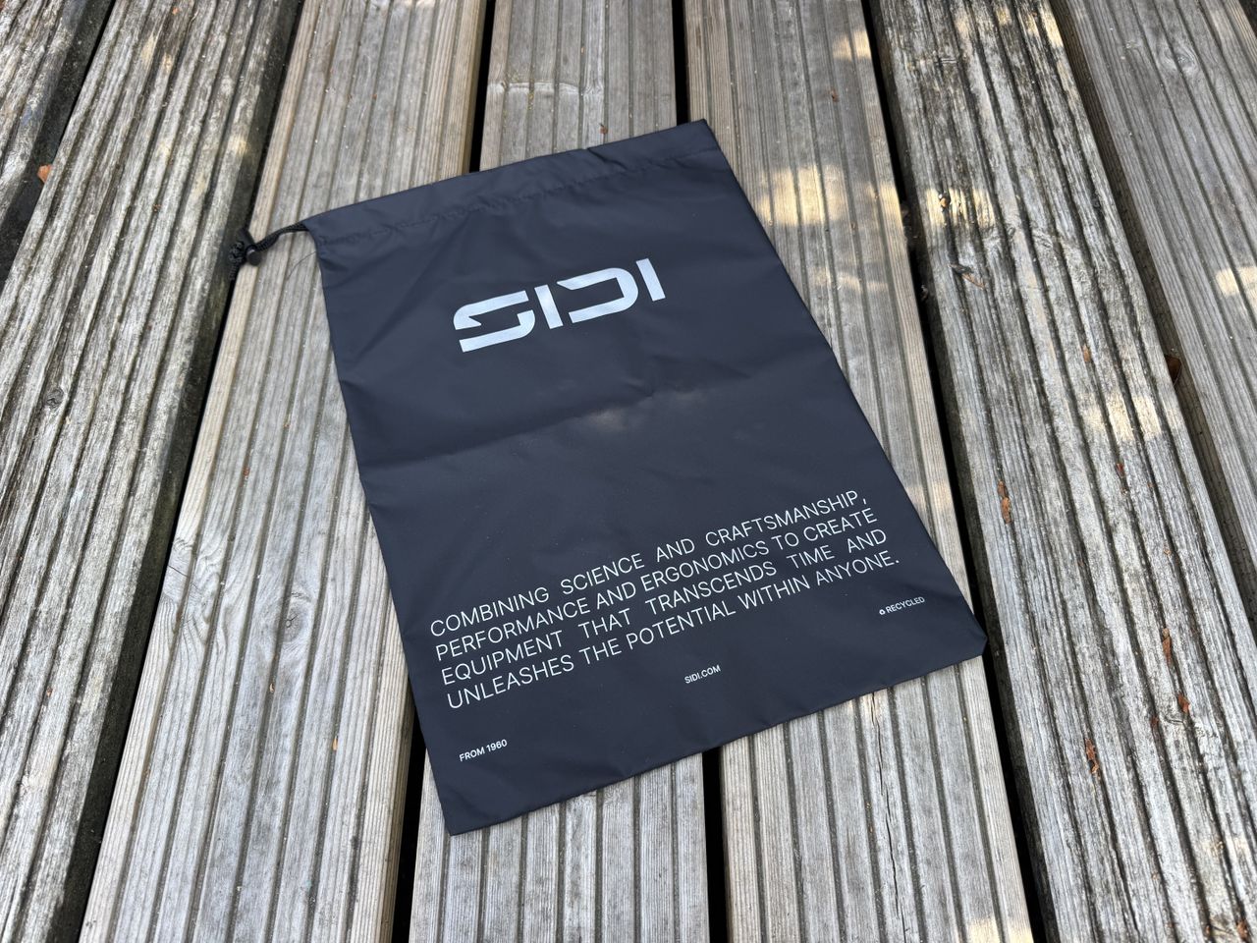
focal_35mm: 24
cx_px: 628
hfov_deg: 71.6
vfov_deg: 56.8
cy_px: 472
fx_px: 872
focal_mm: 6.76
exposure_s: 1/155
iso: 64
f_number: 1.78
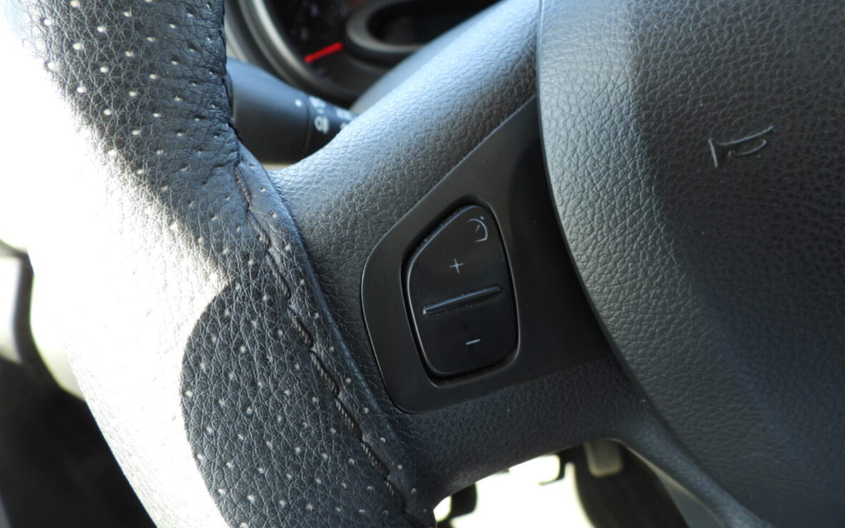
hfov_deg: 70.4
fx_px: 599
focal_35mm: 26
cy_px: 314
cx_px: 430
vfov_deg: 47.4
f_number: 2.8
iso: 100
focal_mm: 4.3
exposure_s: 1/40
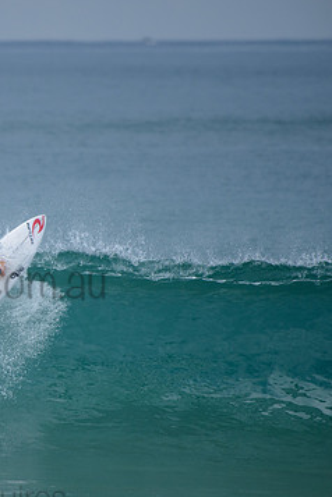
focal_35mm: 837
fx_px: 11578
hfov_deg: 1.6
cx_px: -42
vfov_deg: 2.5
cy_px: 267
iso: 360
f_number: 5.6
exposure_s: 1/2000
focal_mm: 500
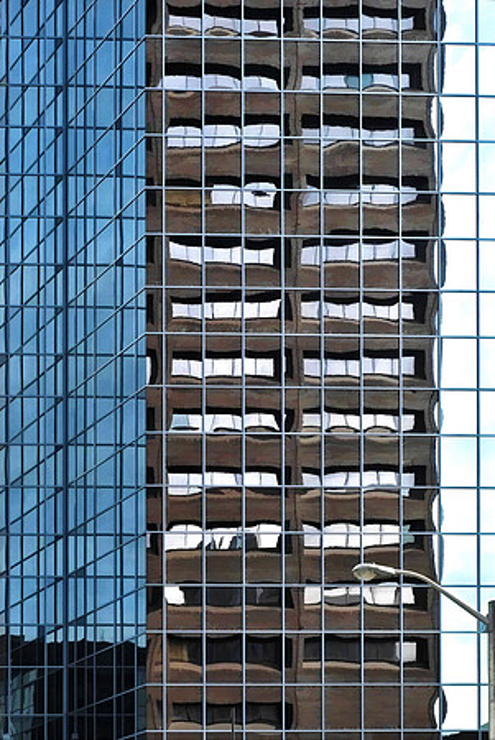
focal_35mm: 53
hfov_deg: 25.6
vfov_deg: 37.5
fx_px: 1091
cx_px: 248
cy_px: 370
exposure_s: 1/350
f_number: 8
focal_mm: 35
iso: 250
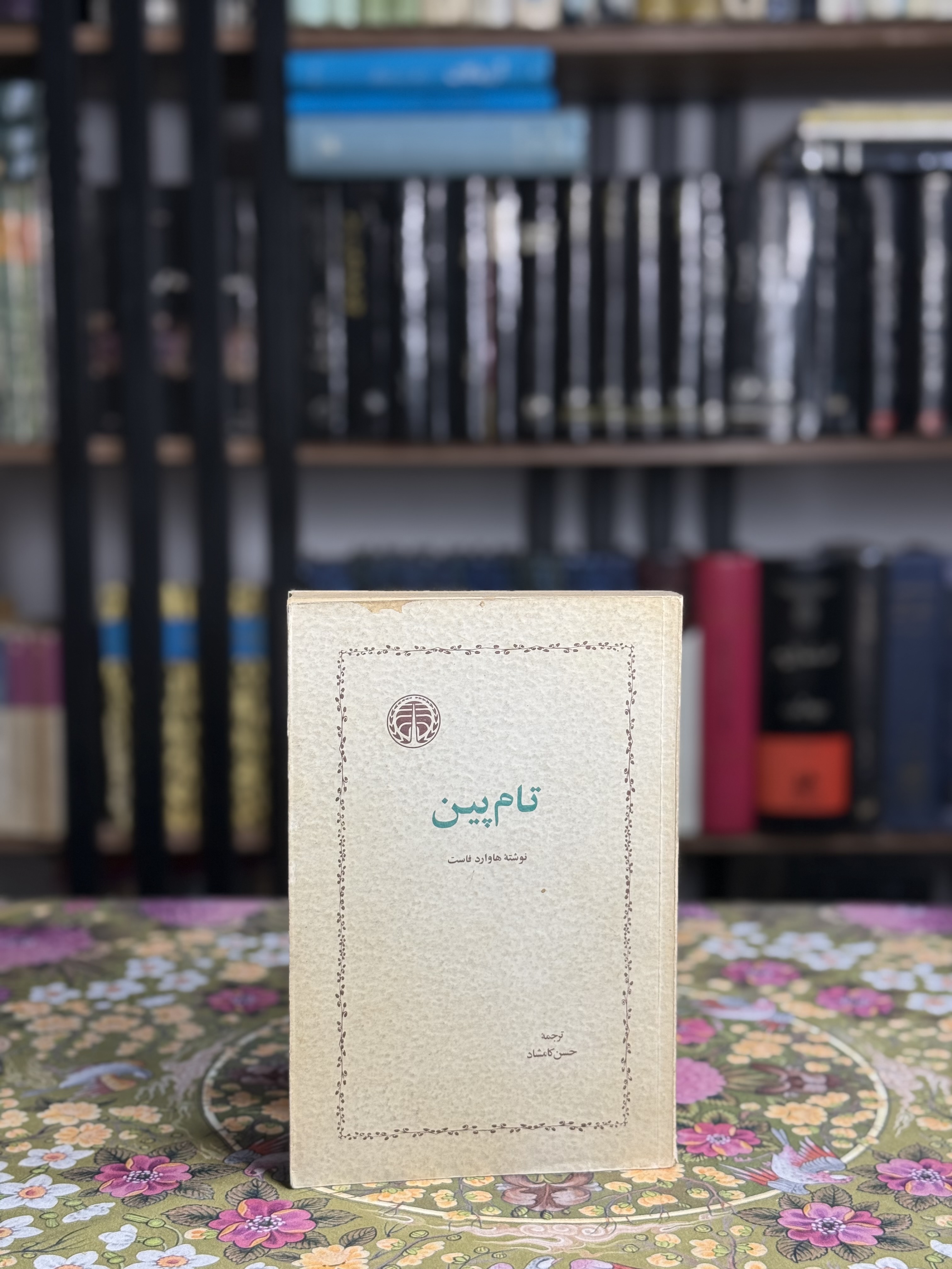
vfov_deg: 39.7
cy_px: 634
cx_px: 476
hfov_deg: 30.3
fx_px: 1760
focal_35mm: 48
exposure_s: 1/144
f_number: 1.78
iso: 50
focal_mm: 6.76
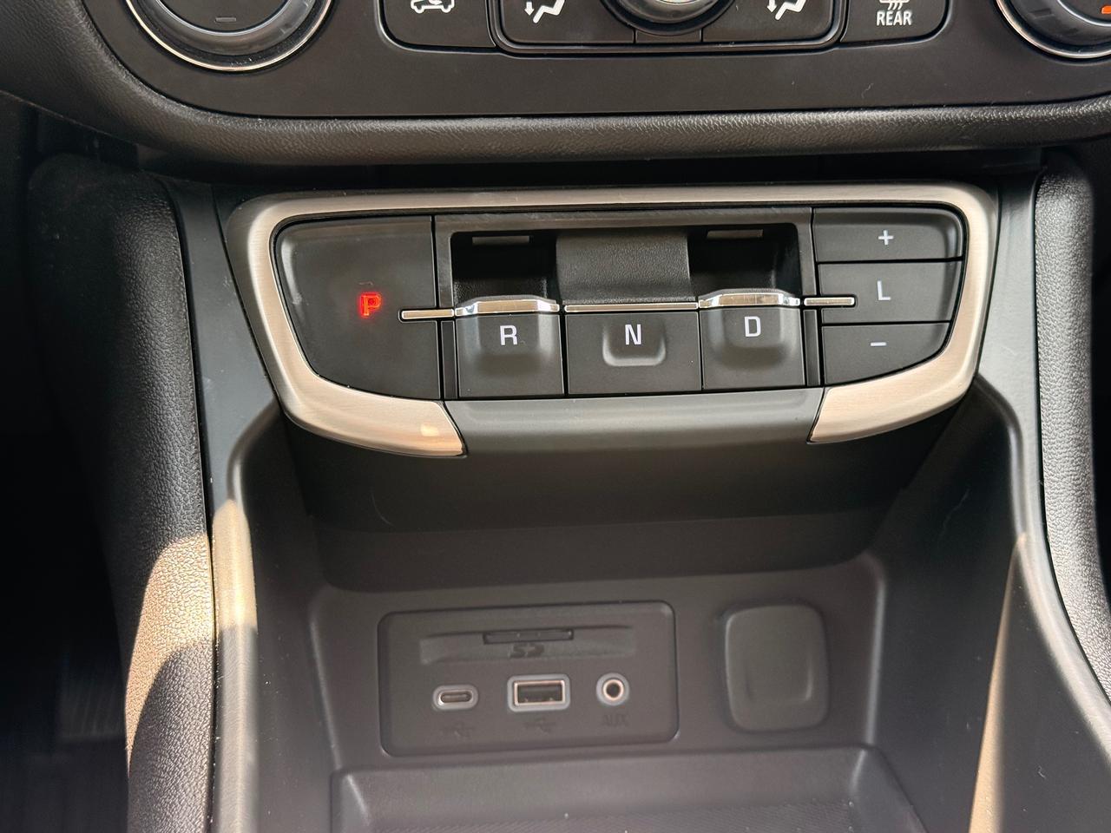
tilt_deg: -23.9
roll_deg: -1.8
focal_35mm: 48
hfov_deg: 39.7
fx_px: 1541
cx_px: 556
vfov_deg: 30.3
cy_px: 416
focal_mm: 6.76
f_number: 1.78
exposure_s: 1/115
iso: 200
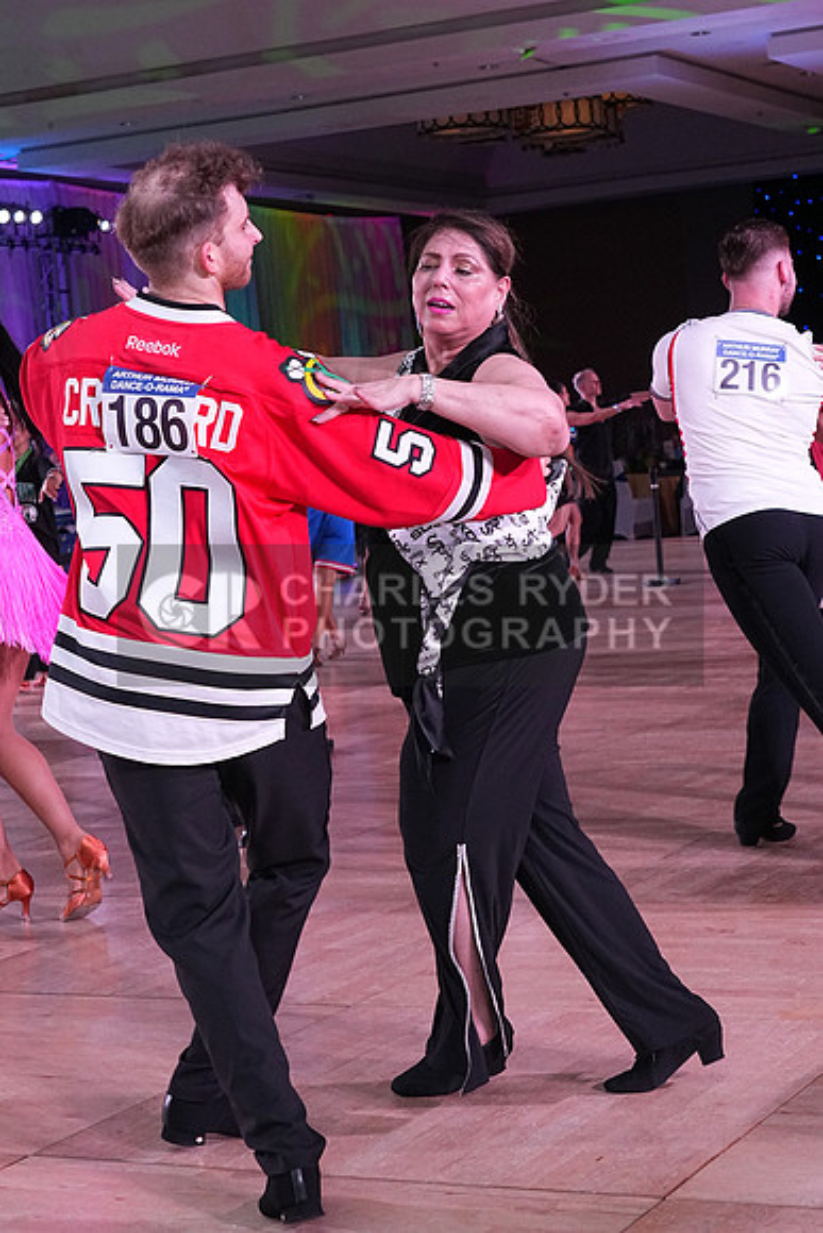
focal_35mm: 69
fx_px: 2365
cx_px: 412
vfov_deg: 29.2
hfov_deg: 19.7
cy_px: 616
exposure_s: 1/320
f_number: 6.3
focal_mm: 46
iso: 2500
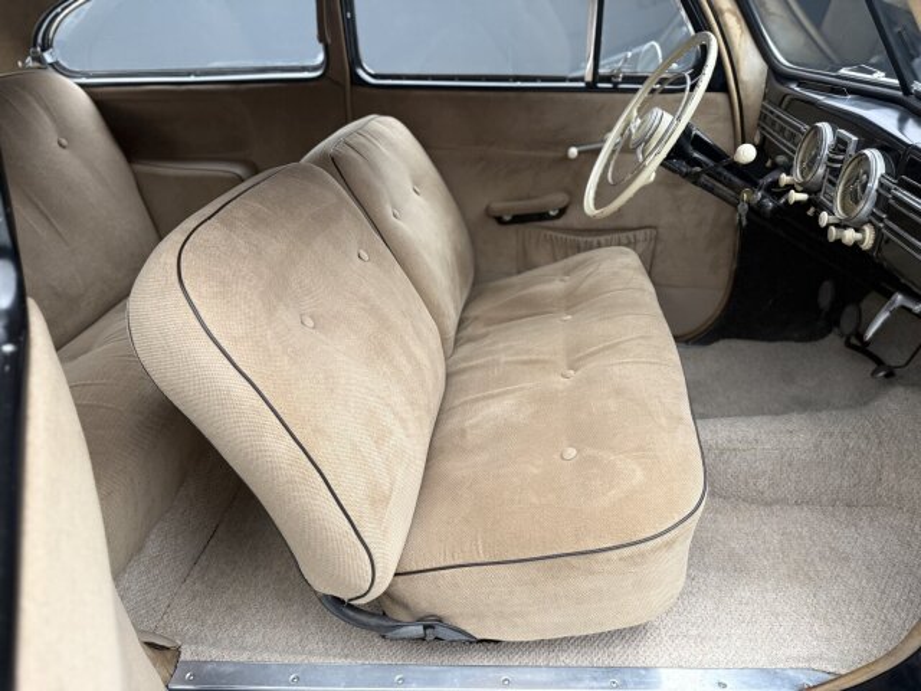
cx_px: 460
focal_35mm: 24
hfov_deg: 71.6
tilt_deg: -28.9
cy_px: 346
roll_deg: +2.6
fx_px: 639
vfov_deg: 56.8
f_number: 1.78
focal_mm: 6.76
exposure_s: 1/49
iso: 250
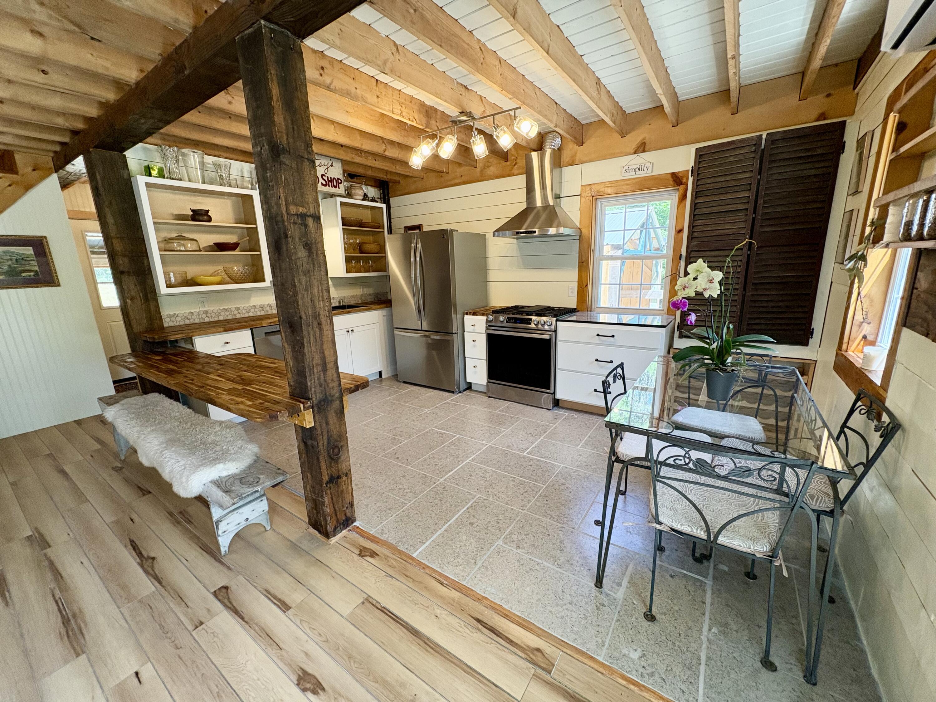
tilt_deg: -13.1
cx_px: 468
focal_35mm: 14
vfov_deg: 85.7
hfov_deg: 102.1
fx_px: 379
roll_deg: +2.1
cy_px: 351
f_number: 2.2
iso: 200
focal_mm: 2.22
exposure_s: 1/120
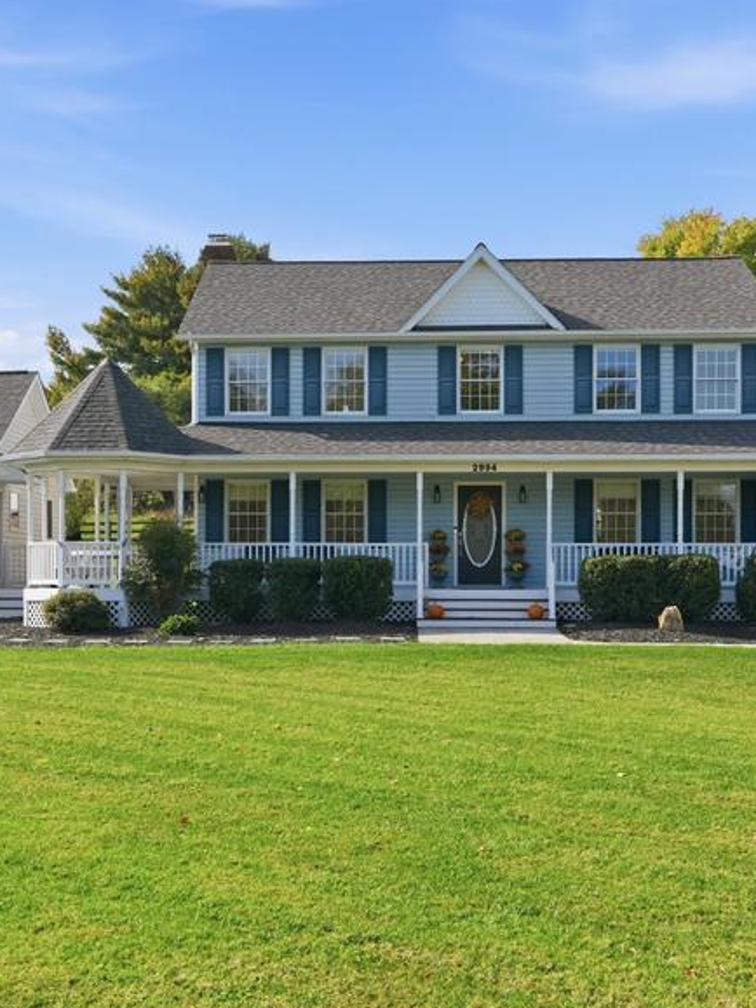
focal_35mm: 51
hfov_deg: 28.5
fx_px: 1486
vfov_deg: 37.5
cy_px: 485
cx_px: 314
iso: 200
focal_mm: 30
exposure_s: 1/400
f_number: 8
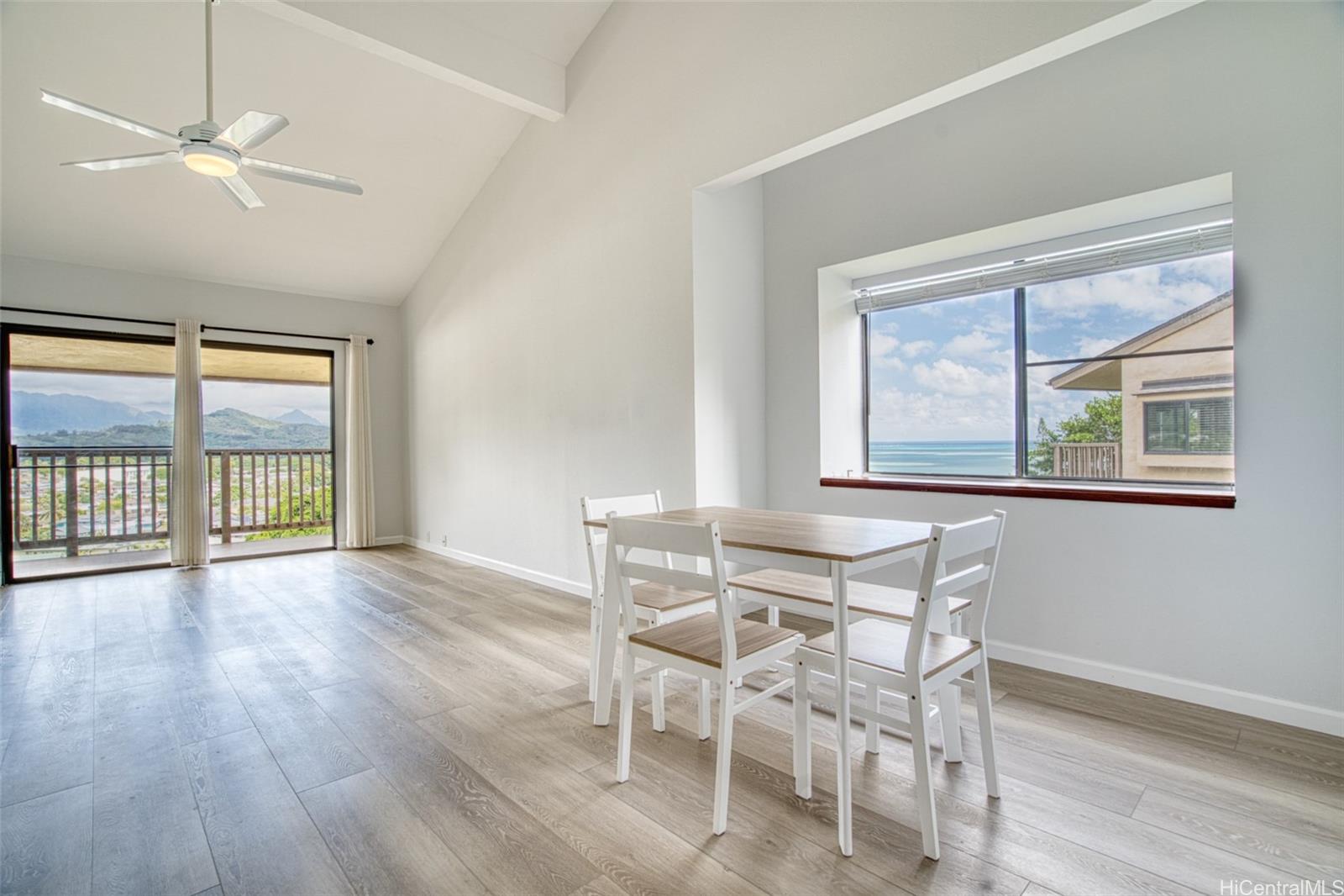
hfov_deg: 96.7
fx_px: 597
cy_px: 448
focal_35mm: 16
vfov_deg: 73.7
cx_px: 672
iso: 400
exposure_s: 1/60
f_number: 8
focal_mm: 16
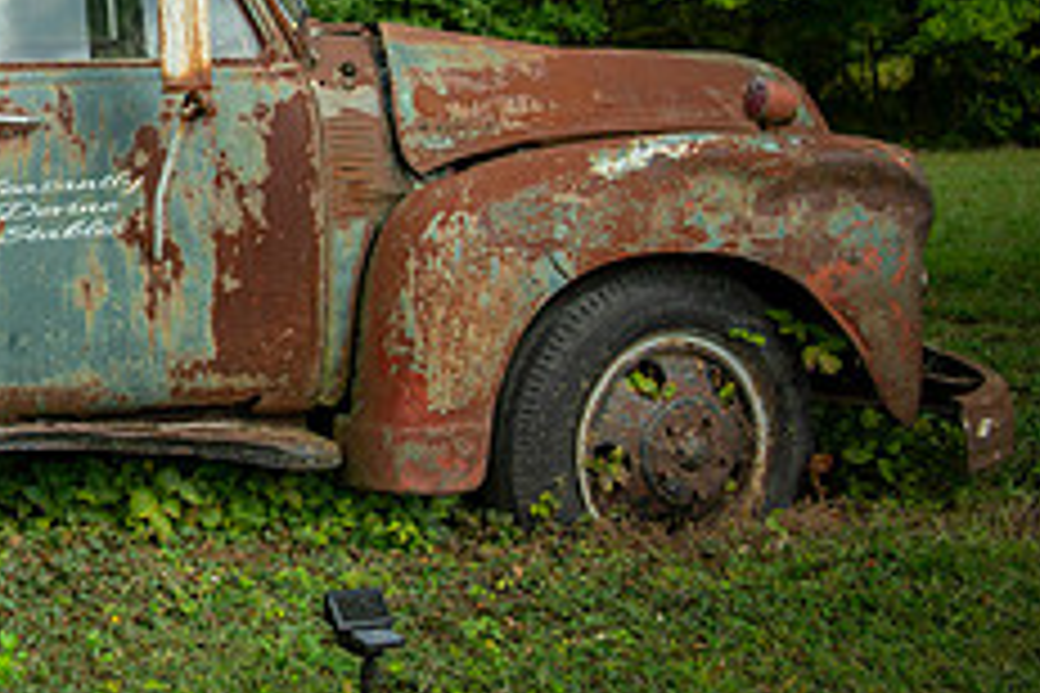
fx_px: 2195
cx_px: -234
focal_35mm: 76
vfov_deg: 17.5
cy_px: -9
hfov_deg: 24.0
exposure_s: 1/1000
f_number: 2.8
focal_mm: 29
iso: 400
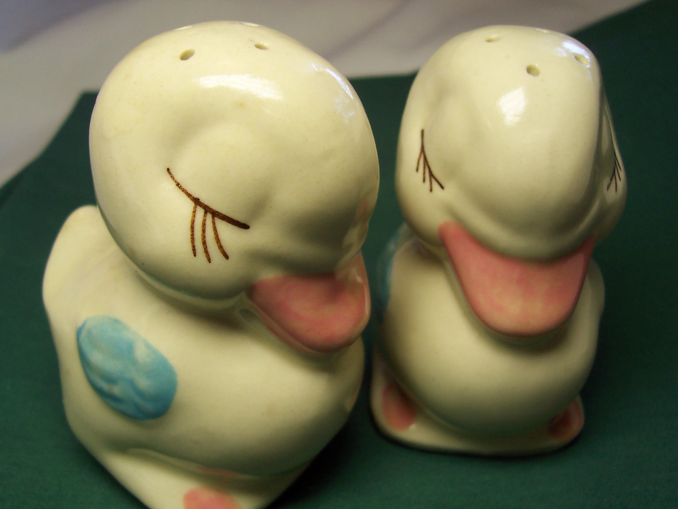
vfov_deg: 38.7
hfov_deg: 50.1
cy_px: 254
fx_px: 725
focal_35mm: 37
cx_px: 339
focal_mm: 5.6
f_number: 2.8
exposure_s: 1/125
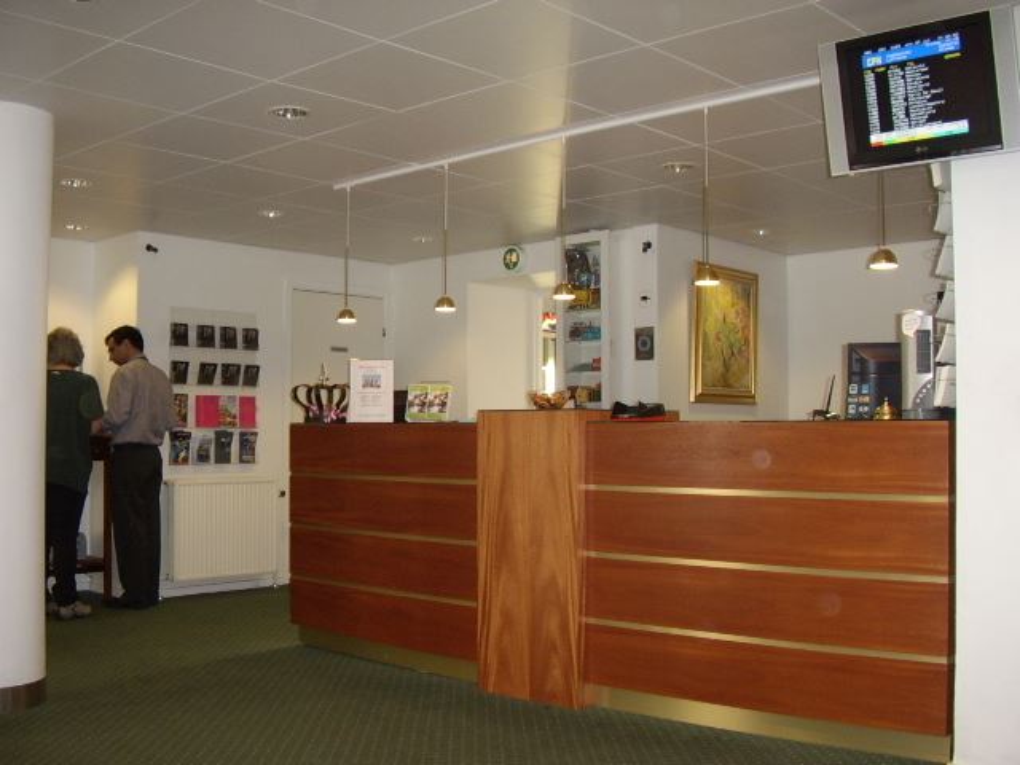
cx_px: 510
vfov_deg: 46.8
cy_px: 382
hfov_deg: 60.0
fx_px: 884
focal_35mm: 30
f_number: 2.9
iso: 183
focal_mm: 5.8
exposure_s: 1/30
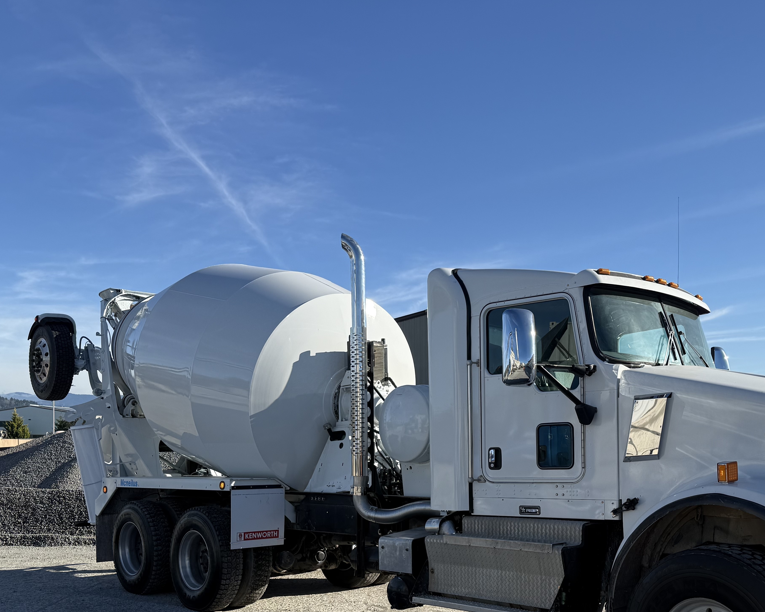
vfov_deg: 39.2
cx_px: 468
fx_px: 838
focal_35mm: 37
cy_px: 447
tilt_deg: -0.9
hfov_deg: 48.7
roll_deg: +0.4
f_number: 1.78
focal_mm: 6.76
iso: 80
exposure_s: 1/4167
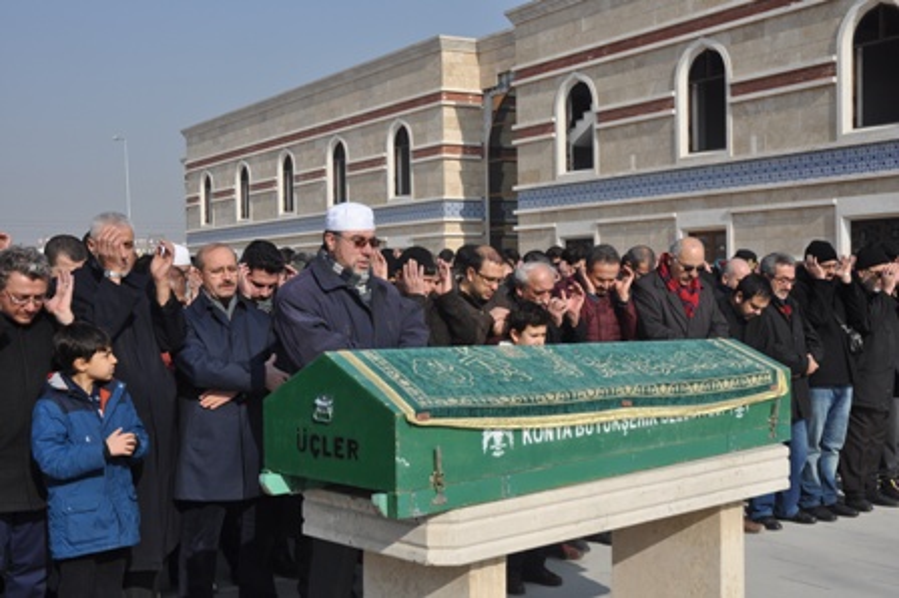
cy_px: 299
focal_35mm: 46
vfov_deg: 28.9
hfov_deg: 42.4
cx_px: 450
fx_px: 1160
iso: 200
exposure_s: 1/320
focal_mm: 31
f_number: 9
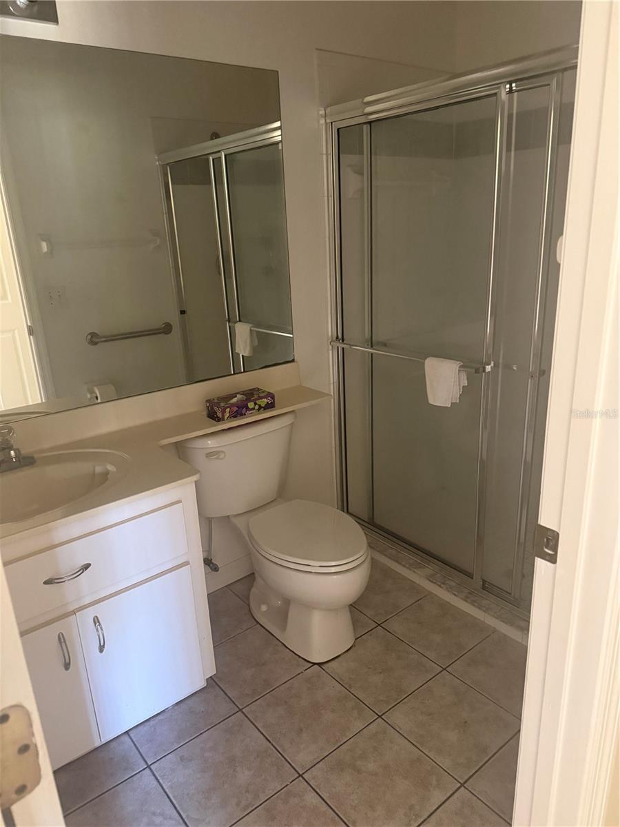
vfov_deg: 71.6
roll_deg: +2.1
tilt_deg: -16.8
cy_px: 414
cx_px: 310
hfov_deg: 56.8
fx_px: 573
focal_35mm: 24
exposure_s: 1/40
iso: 1000
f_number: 1.78
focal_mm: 6.76
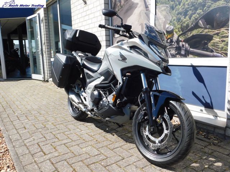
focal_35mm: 30
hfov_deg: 60.0
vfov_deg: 46.8
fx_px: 199
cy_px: 86
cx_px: 115
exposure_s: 1/800
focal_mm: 5.3
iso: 125
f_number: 3.2
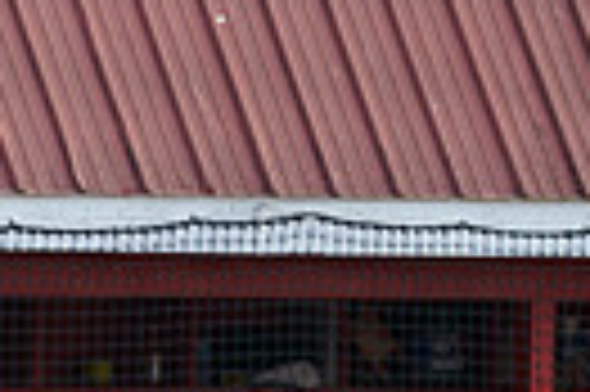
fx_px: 12735
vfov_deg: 1.8
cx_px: -243
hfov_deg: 2.6
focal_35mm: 778
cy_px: 611
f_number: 2.8
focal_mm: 170
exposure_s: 1/3200
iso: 800
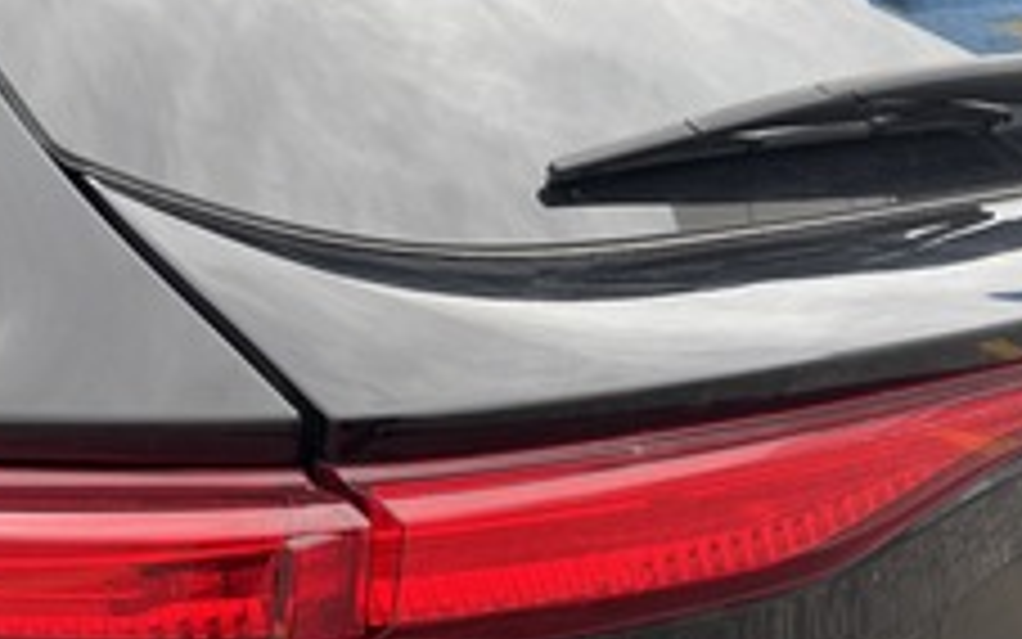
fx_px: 1421
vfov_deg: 25.3
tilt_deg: -9.1
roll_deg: -2.9
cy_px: 227
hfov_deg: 39.3
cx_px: 374
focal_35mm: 51
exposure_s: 1/400
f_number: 1.6
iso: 50
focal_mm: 5.96
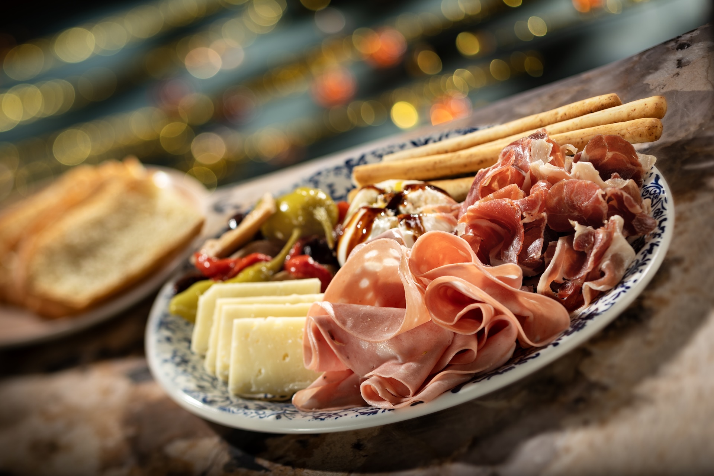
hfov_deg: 23.9
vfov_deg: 16.1
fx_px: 1686
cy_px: 238
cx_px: 357
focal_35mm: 85
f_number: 3.2
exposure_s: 1/250
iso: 50
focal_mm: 85
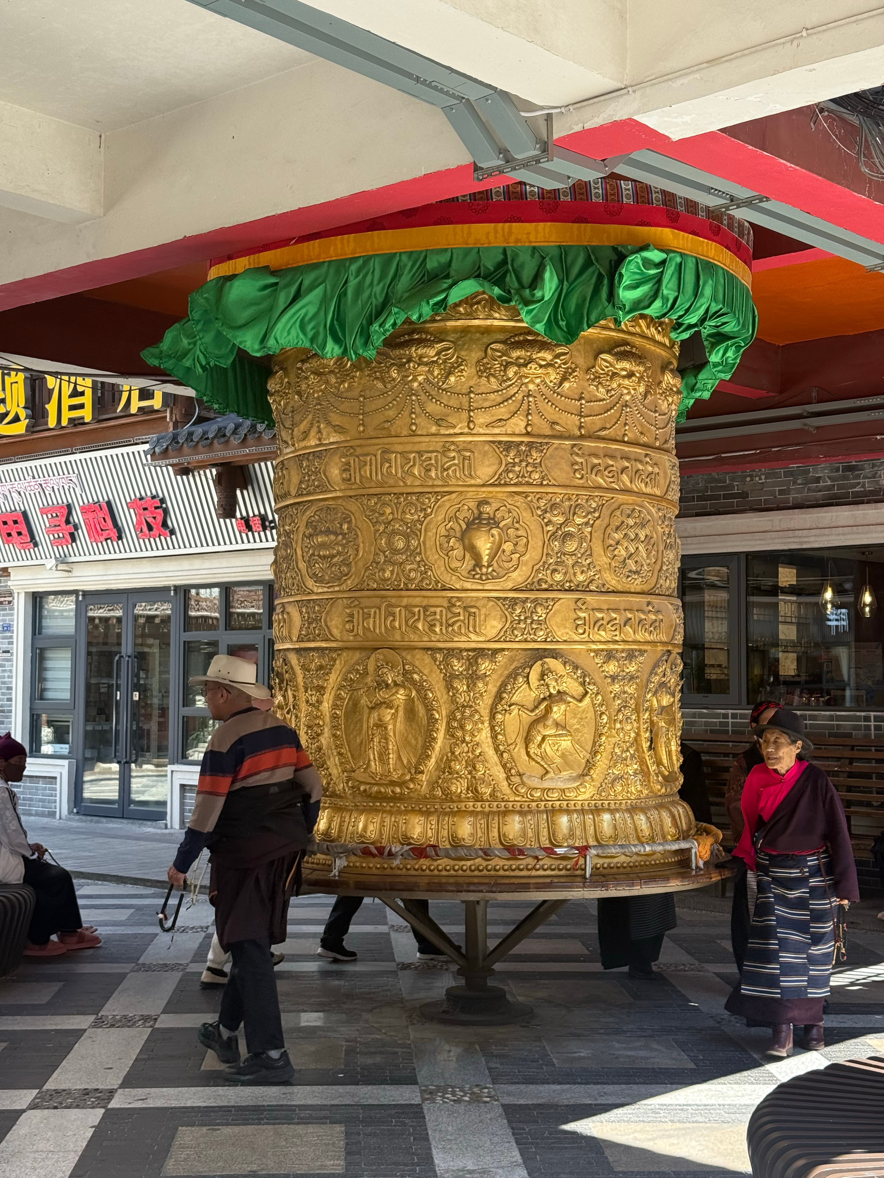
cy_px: 589
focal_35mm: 48
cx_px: 442
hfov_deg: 30.3
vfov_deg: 39.7
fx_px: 1634
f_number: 1.78
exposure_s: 1/478
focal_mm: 6.76
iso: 100
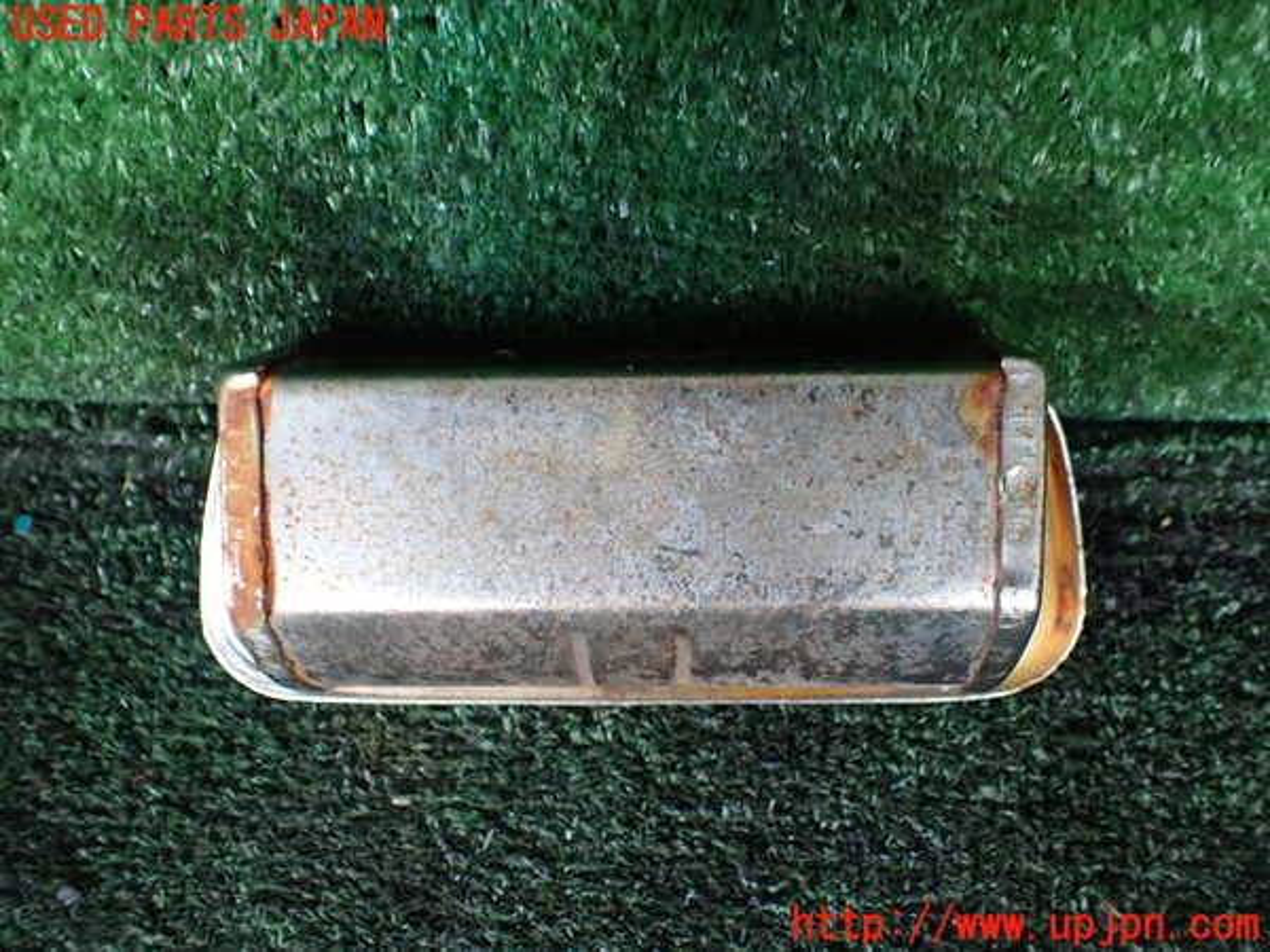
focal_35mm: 30
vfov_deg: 46.8
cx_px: 635
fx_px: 1101
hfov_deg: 60.0
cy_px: 476
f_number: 2.3
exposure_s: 1/30
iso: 800
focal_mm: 5.4
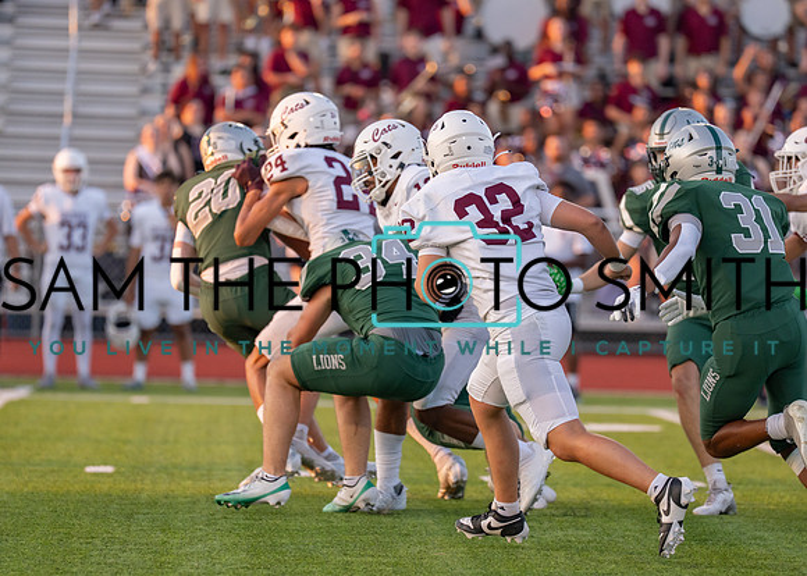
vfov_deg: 4.5
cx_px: 462
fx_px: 7313
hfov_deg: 6.3
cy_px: 317
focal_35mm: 319
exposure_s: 1/1250
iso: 500
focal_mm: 200
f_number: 2.8
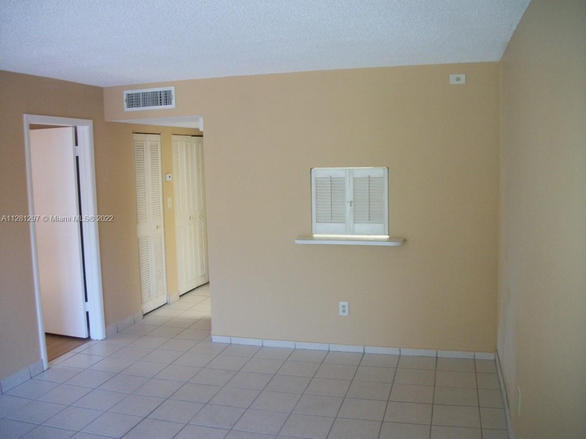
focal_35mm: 32
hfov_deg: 56.8
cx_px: 293
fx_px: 542
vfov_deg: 44.2
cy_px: 220
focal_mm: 5.7
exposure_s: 1/30
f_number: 2.9
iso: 160
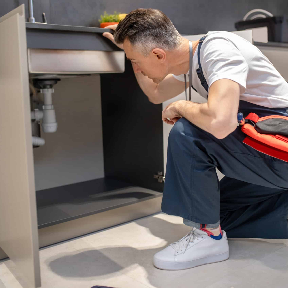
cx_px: 145
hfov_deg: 37.6
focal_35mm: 45
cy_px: 137
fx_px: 424
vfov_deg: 37.5
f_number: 2.2
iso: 640
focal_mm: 35
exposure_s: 1/160
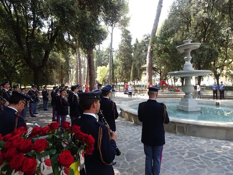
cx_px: 120
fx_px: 168
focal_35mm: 25
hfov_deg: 69.4
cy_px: 85
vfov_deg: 54.9
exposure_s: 1/80
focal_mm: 4.1
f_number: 3.5
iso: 80
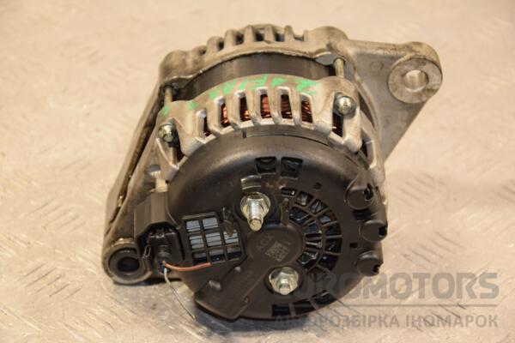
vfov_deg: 12.2
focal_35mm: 112
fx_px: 1609
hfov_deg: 18.2
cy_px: 172
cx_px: 258
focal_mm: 75
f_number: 5.3
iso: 800
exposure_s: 1/125
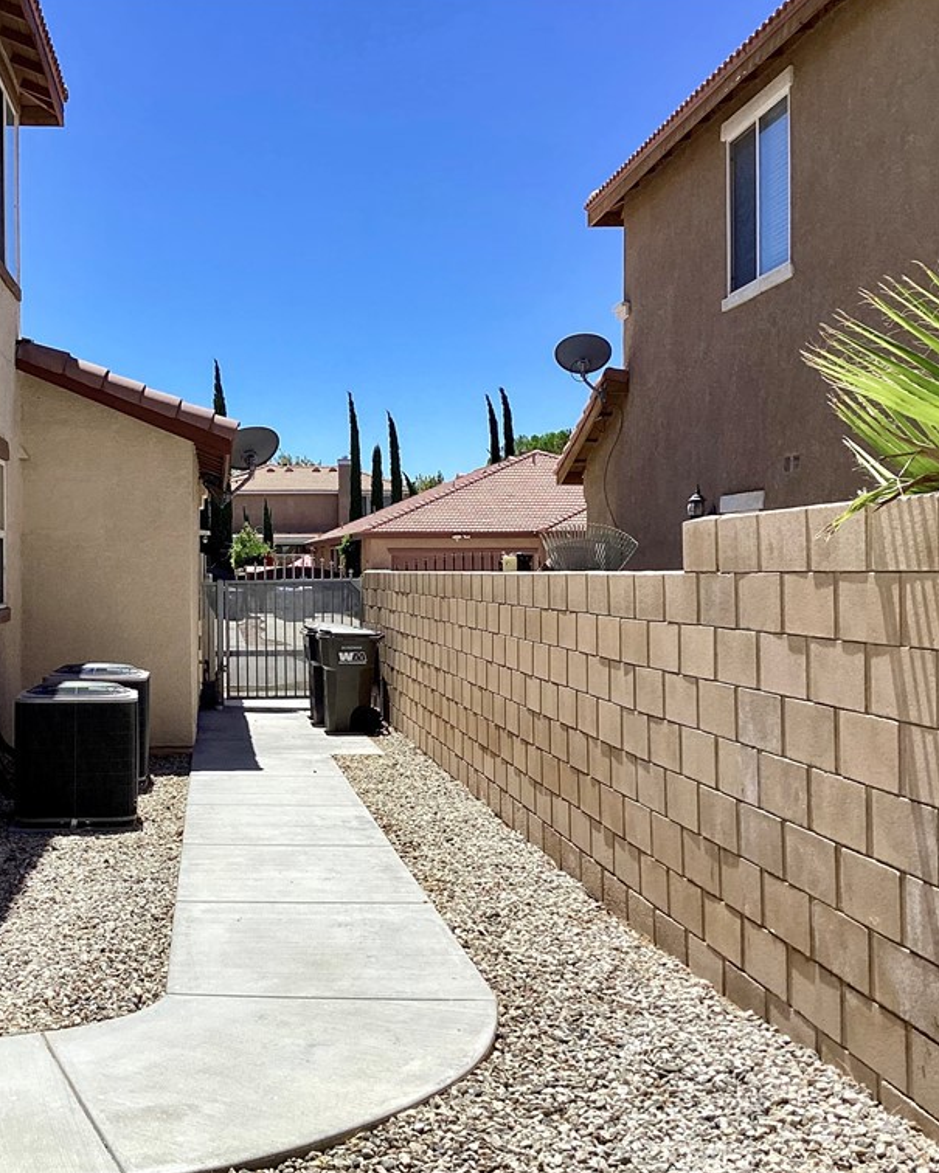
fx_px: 1424
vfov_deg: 44.8
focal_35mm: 41
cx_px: 269
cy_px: 582
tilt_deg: -1.2
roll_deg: -0.9
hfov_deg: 35.9
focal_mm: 3.3
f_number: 2.4
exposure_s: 1/1431
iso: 25
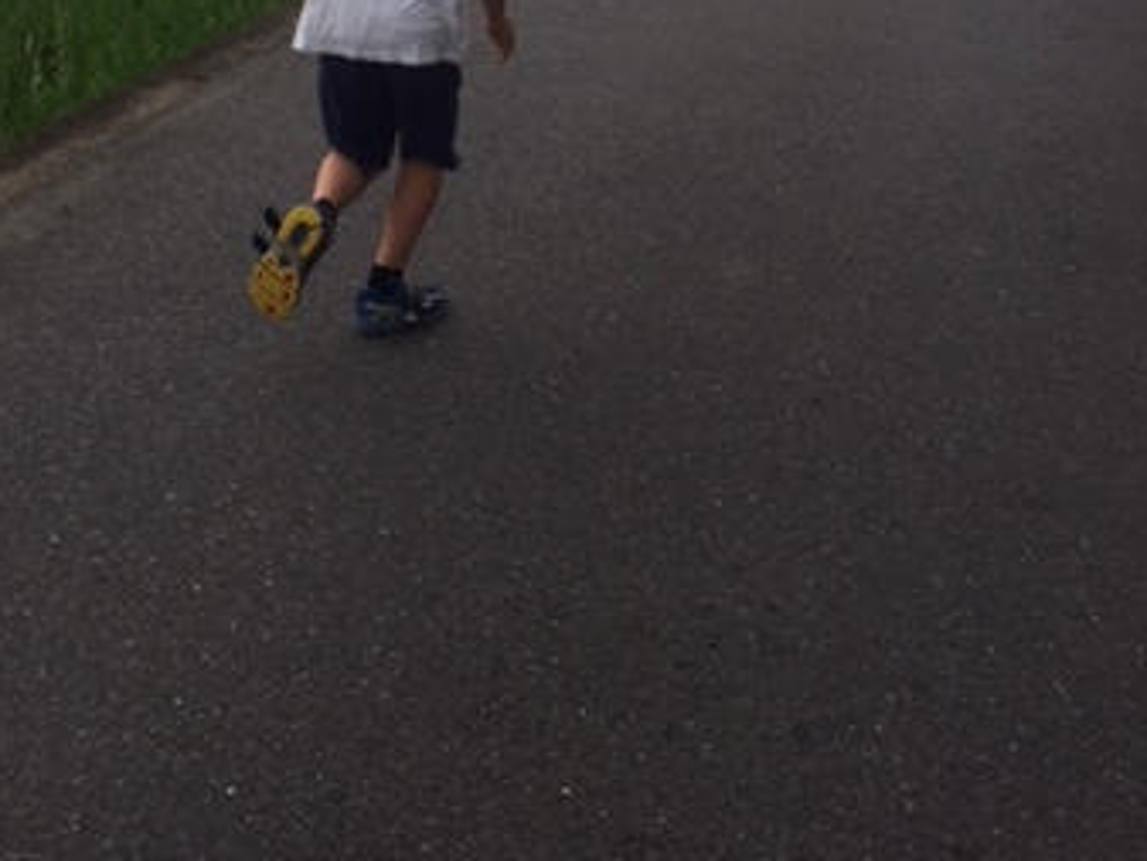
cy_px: 126
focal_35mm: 55
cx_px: 504
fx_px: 1823
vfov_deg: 25.9
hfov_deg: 34.9
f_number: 2.2
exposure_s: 1/507
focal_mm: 4.15
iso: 32
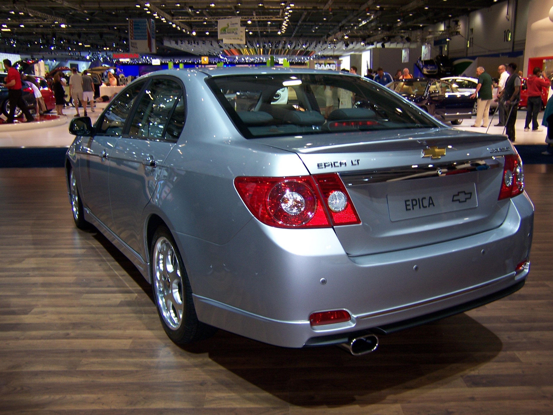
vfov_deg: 42.9
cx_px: 276
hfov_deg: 55.4
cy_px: 208
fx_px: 527
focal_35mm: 33
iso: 80
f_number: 2.8
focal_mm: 5.5
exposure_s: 1/60
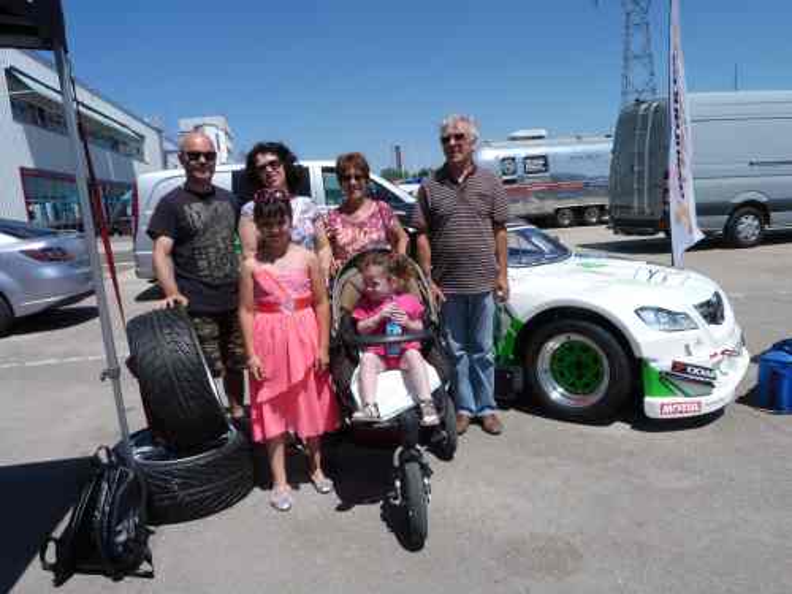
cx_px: 396
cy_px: 297
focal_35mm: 27
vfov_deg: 51.4
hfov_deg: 65.3
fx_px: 618
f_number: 5
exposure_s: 1/640
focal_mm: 4.8
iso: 80
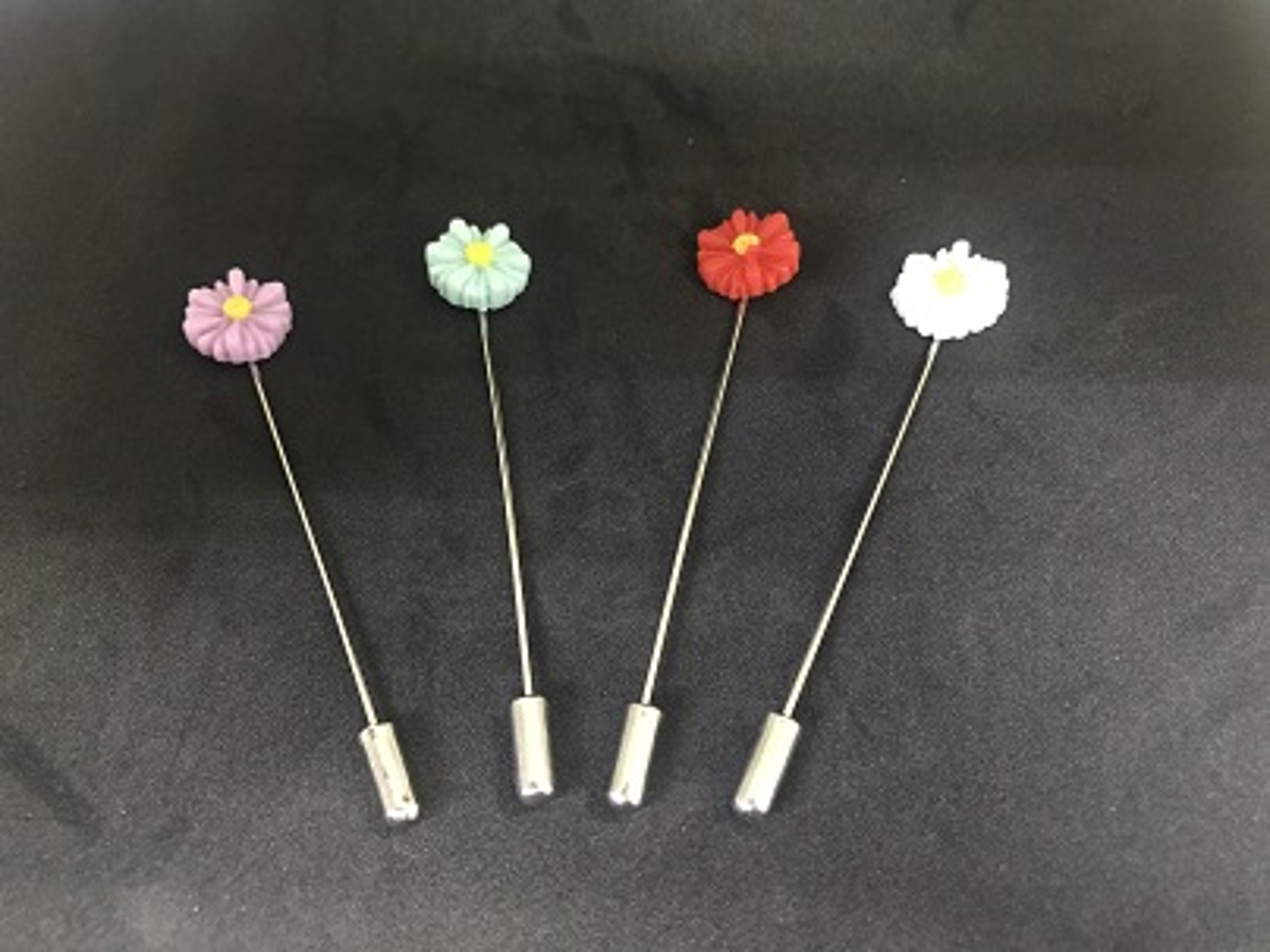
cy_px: 476
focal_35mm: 28
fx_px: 1027
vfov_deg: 49.7
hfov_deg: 63.4
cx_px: 635
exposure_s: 1/4
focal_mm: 3.99
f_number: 1.8
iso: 100
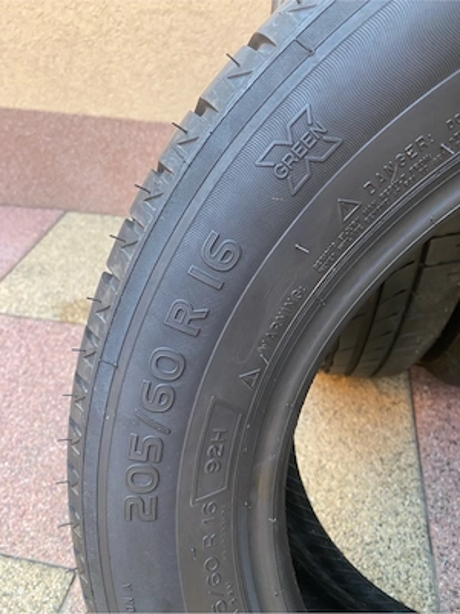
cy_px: 307
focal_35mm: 26
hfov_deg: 53.1
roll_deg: +0.3
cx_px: 230
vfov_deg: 67.3
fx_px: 461
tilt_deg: -38.0
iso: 125
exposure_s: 1/89
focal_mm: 4.25
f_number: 1.8
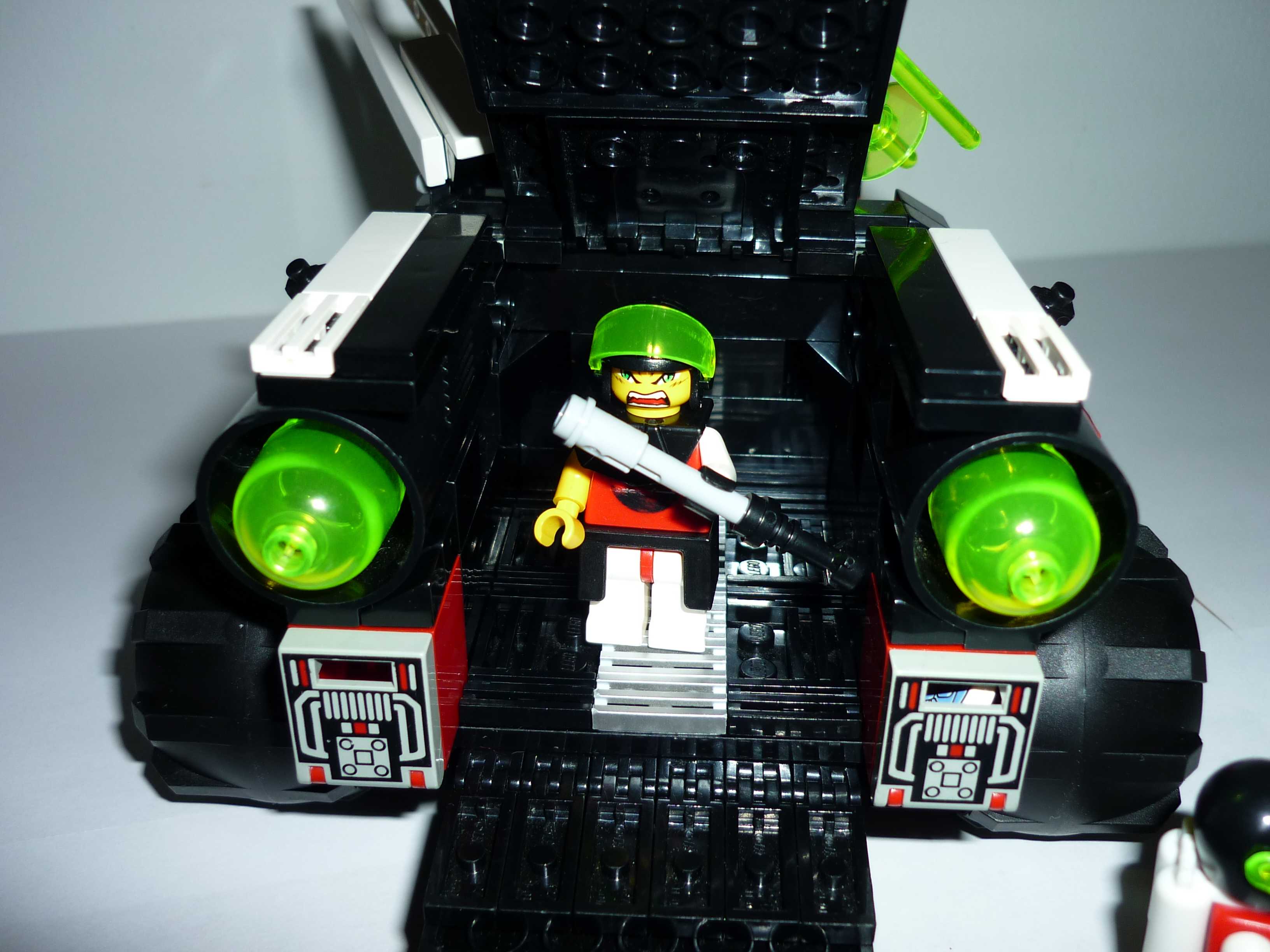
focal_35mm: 33
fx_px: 1211
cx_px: 635
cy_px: 476
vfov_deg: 42.9
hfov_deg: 55.4
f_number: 2.8
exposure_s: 1/60
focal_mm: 5.5
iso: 100
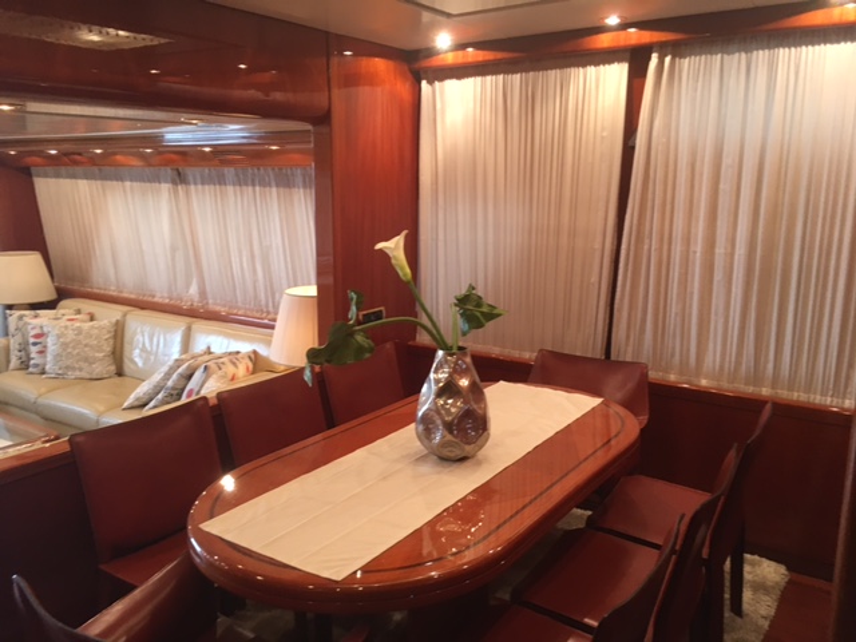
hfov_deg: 61.7
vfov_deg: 48.2
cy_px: 321
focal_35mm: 29
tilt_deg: -12.6
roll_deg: -0.9
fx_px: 717
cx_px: 428
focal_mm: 4.15
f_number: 2.2
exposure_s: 1/33
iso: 125
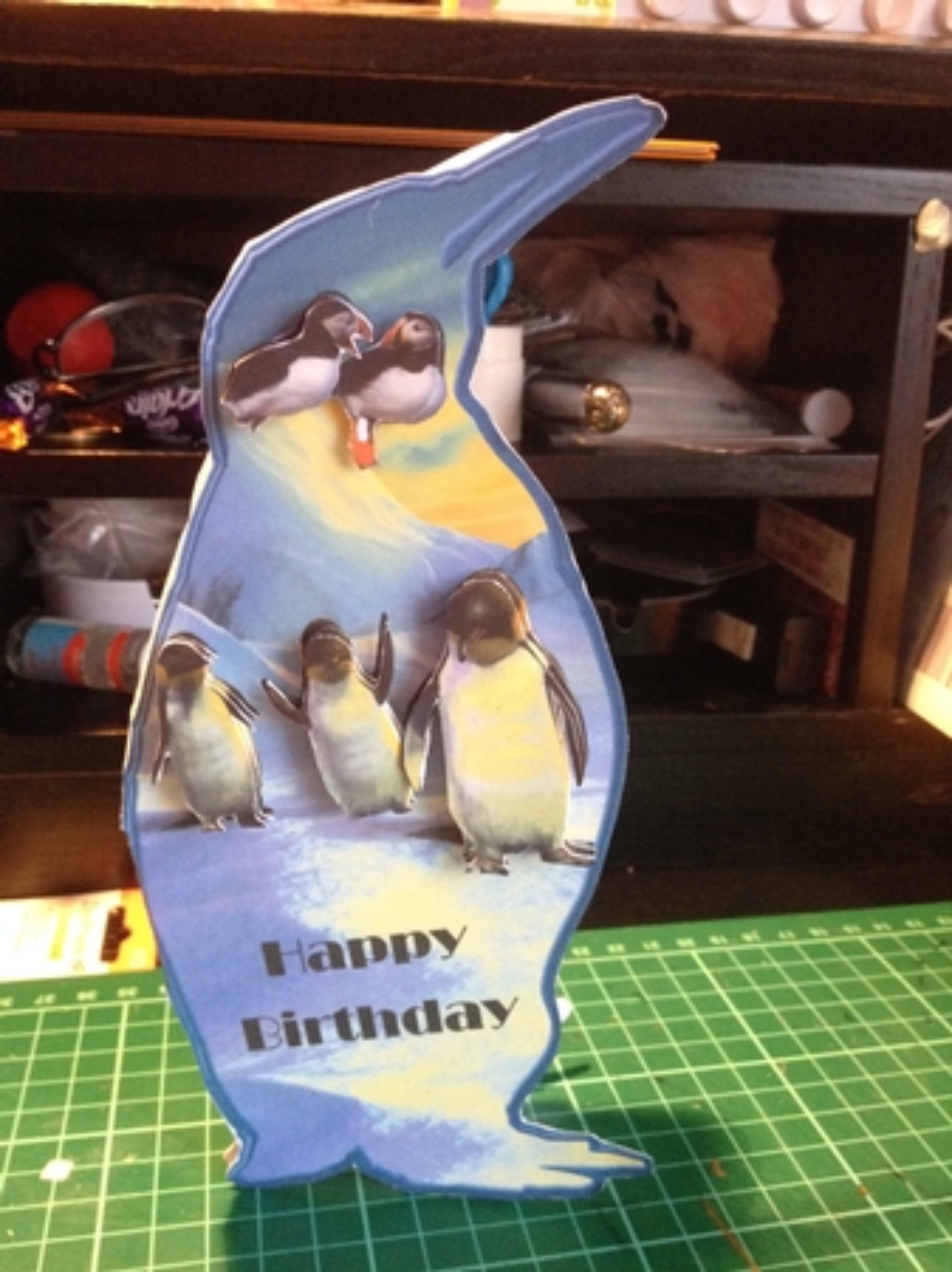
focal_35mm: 35
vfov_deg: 52.7
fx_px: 1285
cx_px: 476
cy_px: 636
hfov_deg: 40.7
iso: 320
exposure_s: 1/20
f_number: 2.4
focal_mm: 4.28
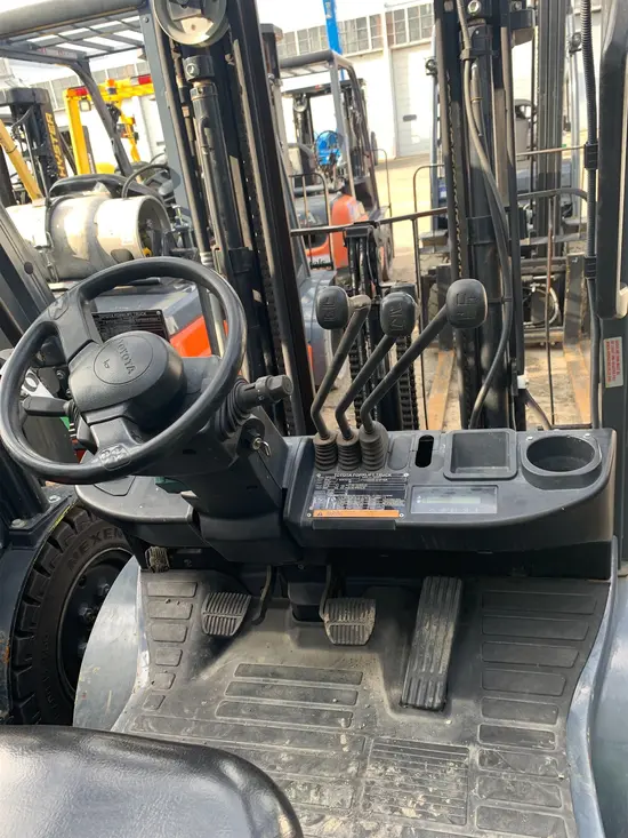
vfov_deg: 67.3
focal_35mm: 26
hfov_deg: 53.1
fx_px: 629
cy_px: 419
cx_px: 314
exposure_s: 1/122
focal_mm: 4.25
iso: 25
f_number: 1.8
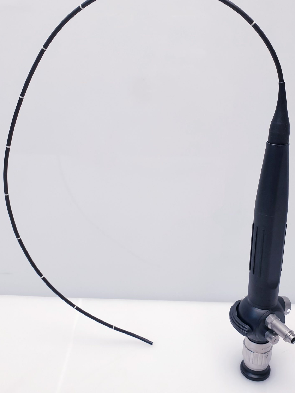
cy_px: 192
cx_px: 173
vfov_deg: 52.6
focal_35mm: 35
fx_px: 398
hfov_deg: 40.6
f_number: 2.4
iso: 64
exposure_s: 1/50
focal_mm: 4.3
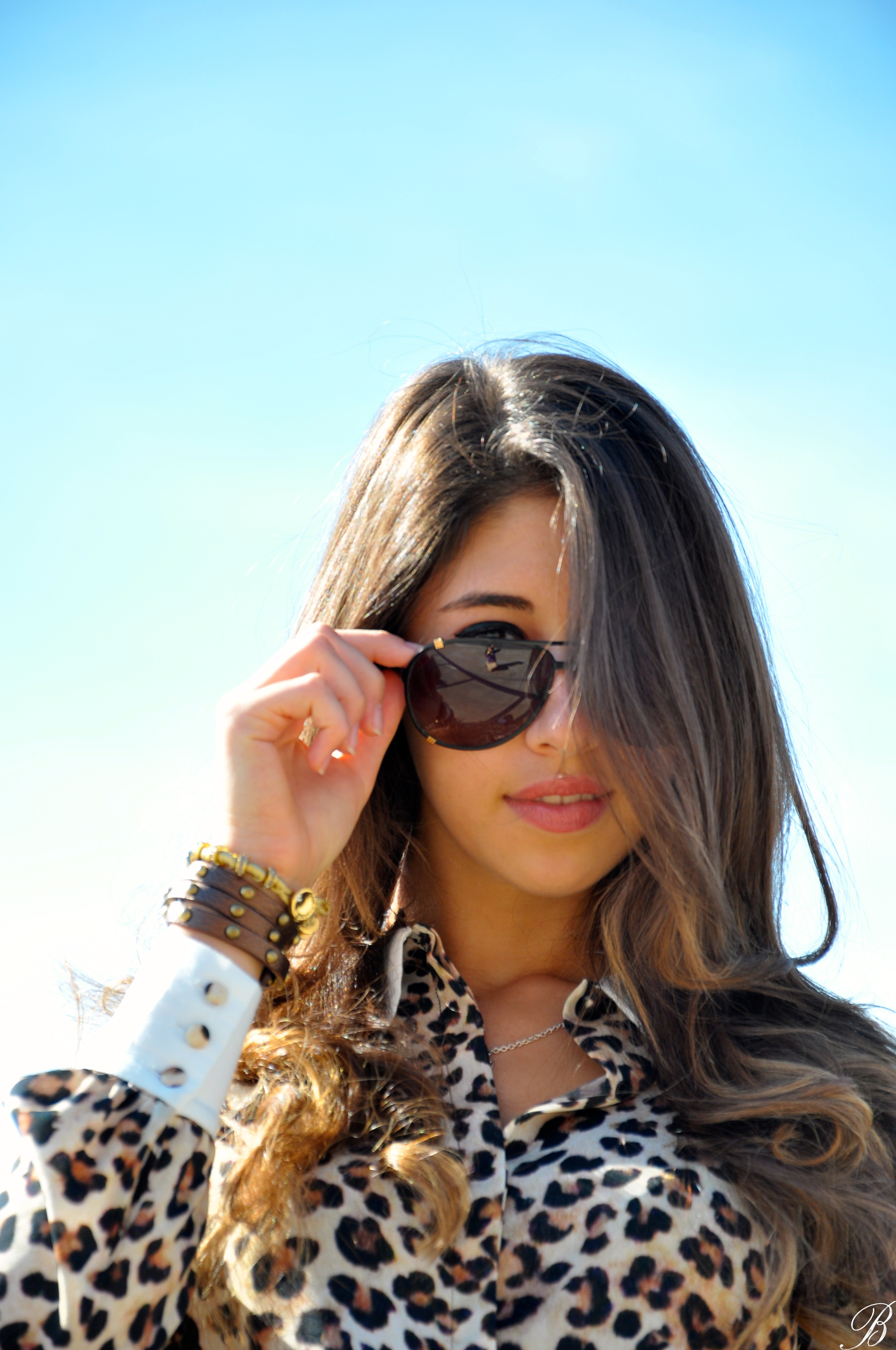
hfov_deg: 8.7
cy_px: 675
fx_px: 5895
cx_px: 448
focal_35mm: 158
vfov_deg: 13.1
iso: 200
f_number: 5.6
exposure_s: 1/250
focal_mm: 105
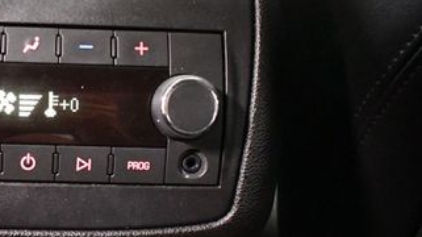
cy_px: 111
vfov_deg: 17.0
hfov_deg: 28.4
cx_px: 29
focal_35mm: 71
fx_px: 794
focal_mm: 23
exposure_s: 1/60
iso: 12800
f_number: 3.8
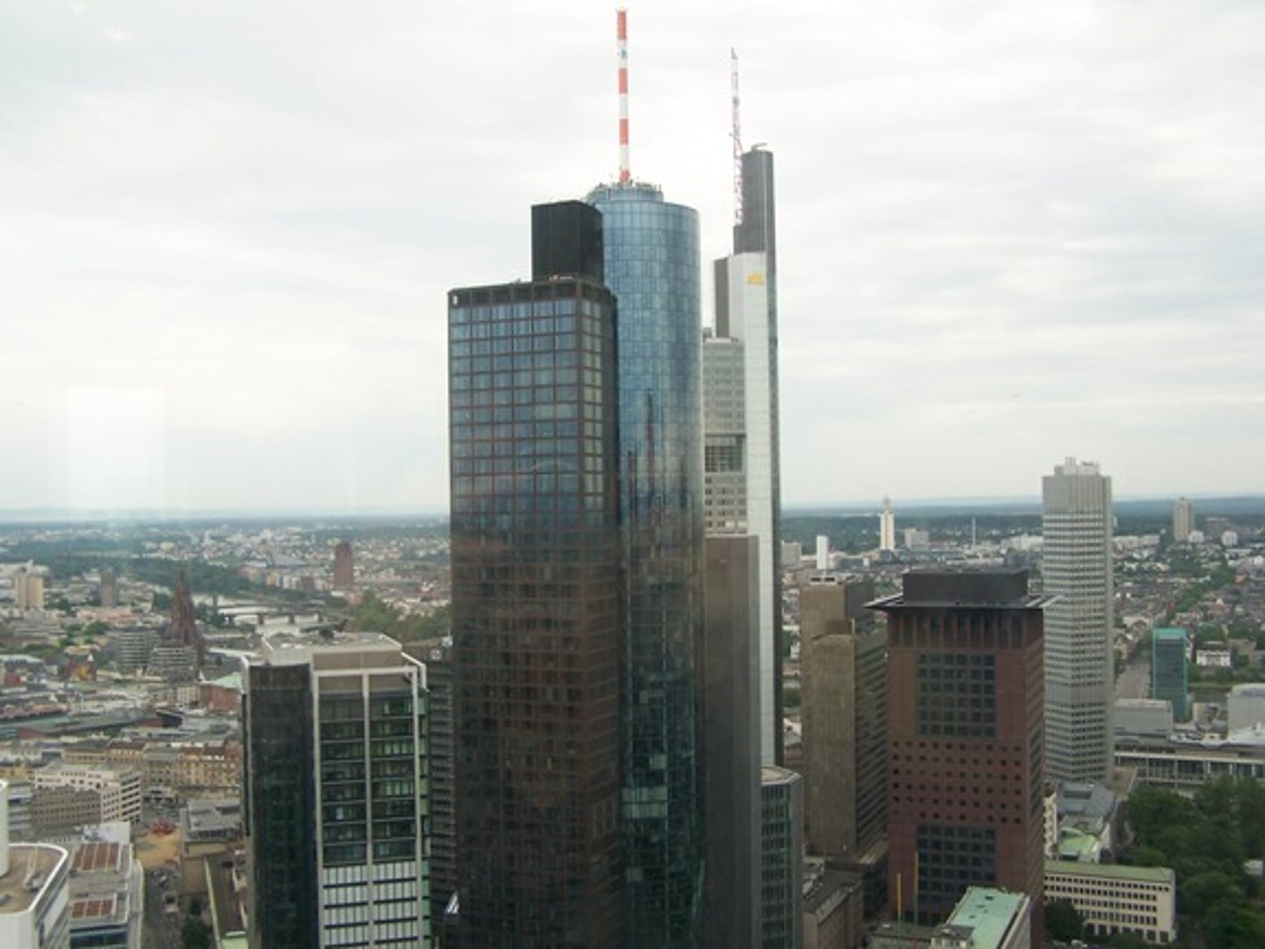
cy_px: 474
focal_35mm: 38
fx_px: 1389
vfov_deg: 37.7
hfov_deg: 49.0
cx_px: 632
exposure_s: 1/180
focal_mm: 6.3
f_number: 2.8
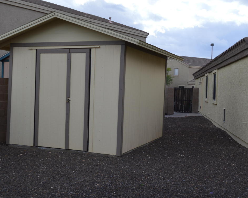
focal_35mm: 48
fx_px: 352
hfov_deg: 38.8
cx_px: 131
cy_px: 99
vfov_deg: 31.4
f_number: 5.6
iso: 110
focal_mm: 28
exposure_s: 1/250
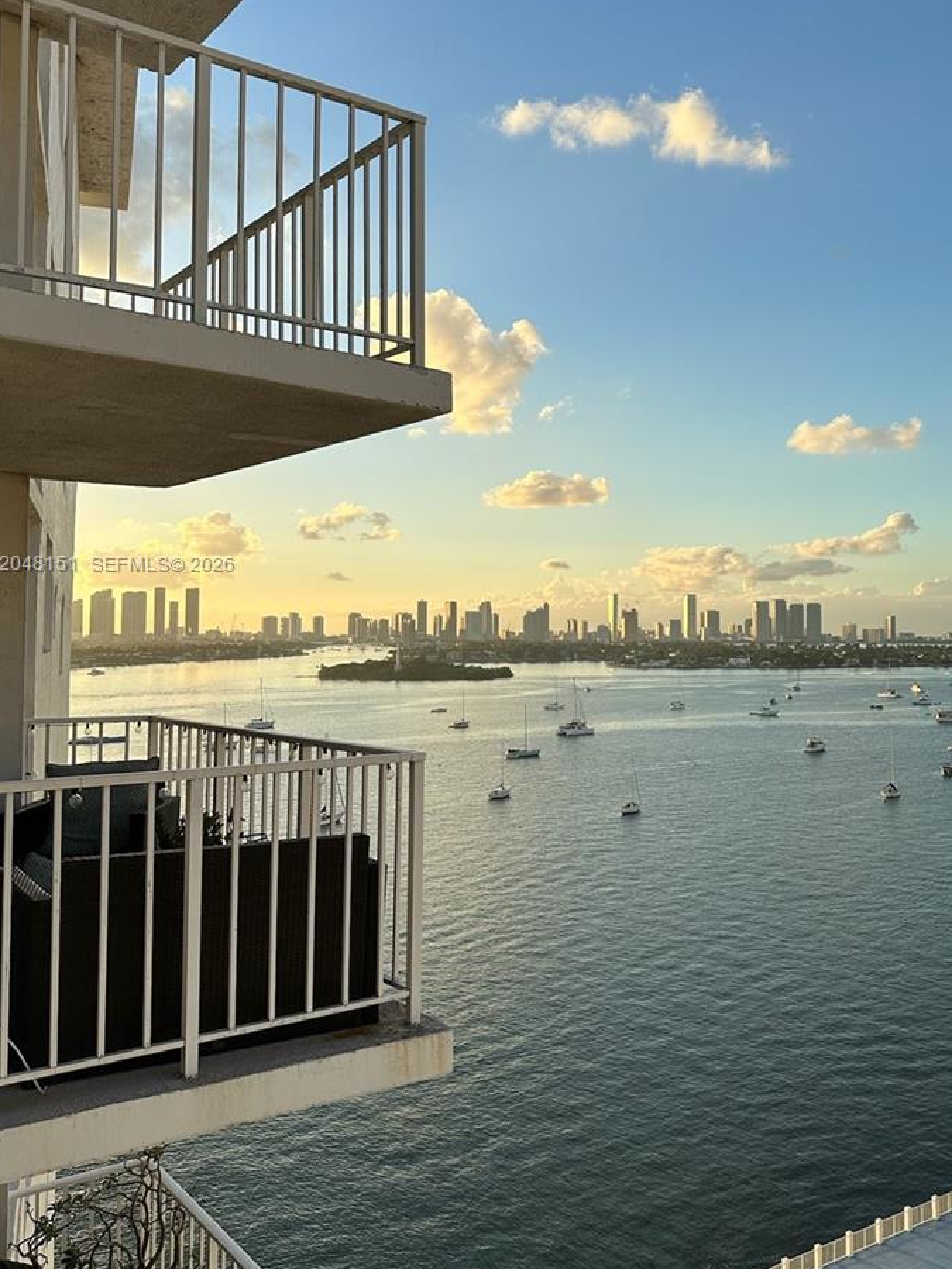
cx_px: 606
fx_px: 1173
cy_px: 565
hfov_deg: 43.7
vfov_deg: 56.7
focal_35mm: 32
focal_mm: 6.86
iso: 80
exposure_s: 1/2732
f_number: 1.78
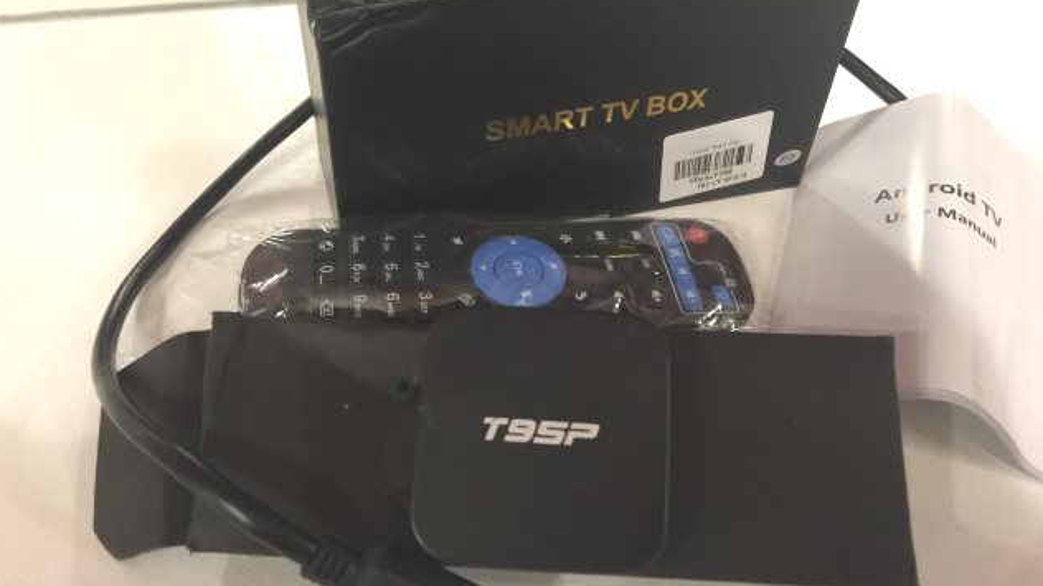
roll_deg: -2.9
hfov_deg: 61.0
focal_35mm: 32
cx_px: 520
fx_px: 885
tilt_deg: -44.6
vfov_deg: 36.5
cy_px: 244
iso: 125
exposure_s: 1/8
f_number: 2.2
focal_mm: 4.15
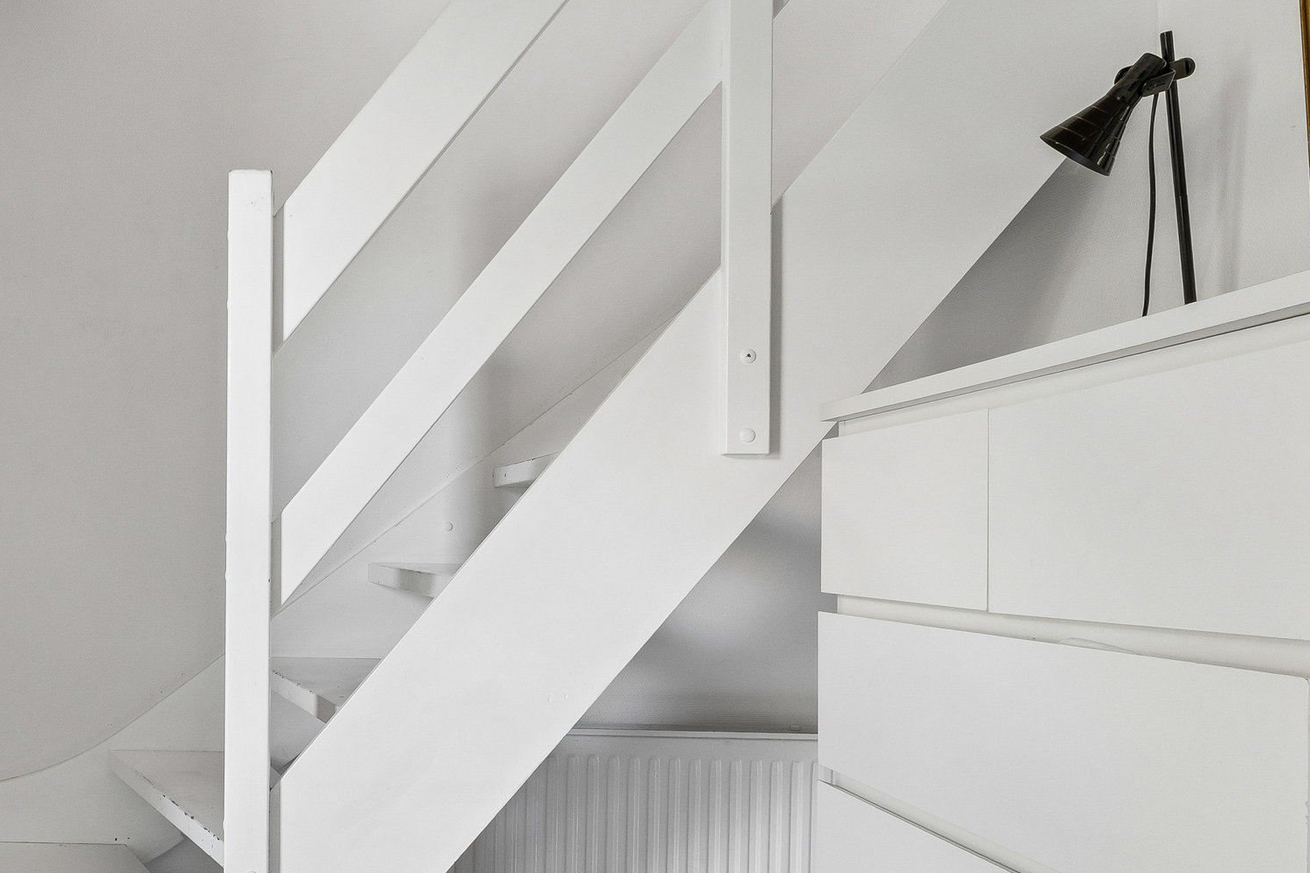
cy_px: 562
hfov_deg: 53.5
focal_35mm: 33
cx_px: 264
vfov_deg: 39.6
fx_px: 1201
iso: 400
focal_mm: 11
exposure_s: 1/5
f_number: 8
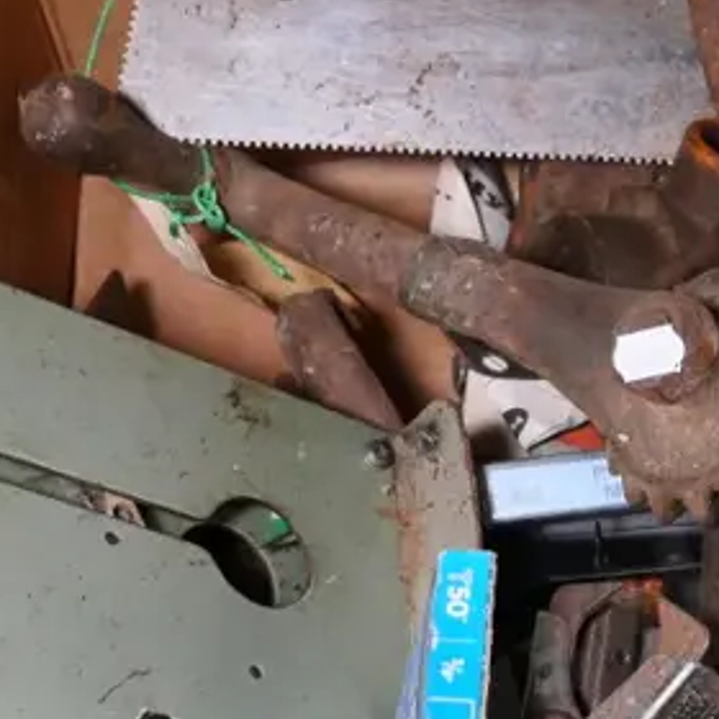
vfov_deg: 17.7
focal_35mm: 97
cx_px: 683
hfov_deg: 17.6
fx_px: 2279
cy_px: 603
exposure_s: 1/400
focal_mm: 15
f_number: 3.7
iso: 3200
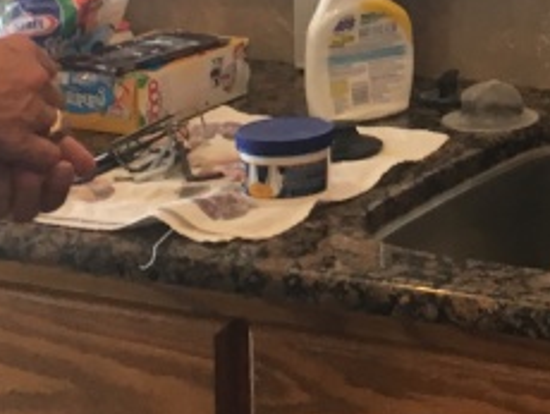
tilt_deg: -4.6
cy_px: -256
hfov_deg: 14.3
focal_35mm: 129
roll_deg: +0.5
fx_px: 2052
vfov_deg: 11.0
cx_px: 803
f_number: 2.2
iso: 64
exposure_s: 1/30
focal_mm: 4.15
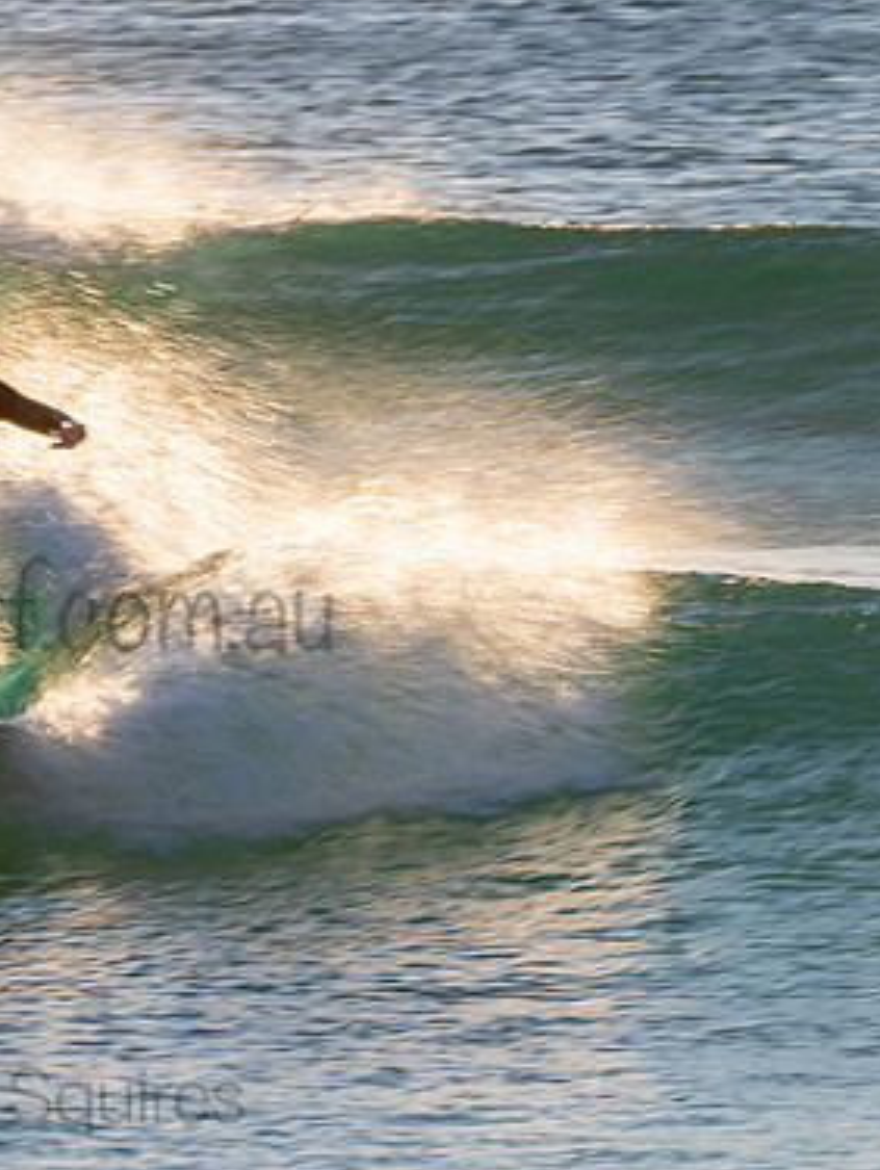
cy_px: 563
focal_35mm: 791
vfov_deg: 2.5
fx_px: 26766
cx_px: 27
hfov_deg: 1.9
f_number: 20
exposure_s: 1/60
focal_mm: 500
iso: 64
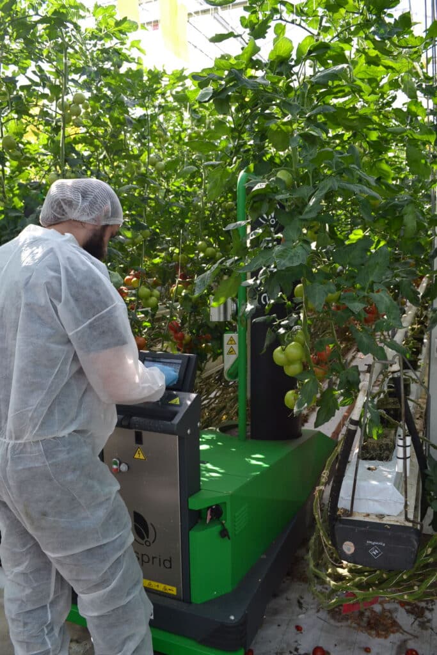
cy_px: 328
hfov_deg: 47.9
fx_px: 491
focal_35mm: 27
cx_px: 218
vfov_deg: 67.4
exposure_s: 1/125
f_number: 5.6
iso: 180
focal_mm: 18
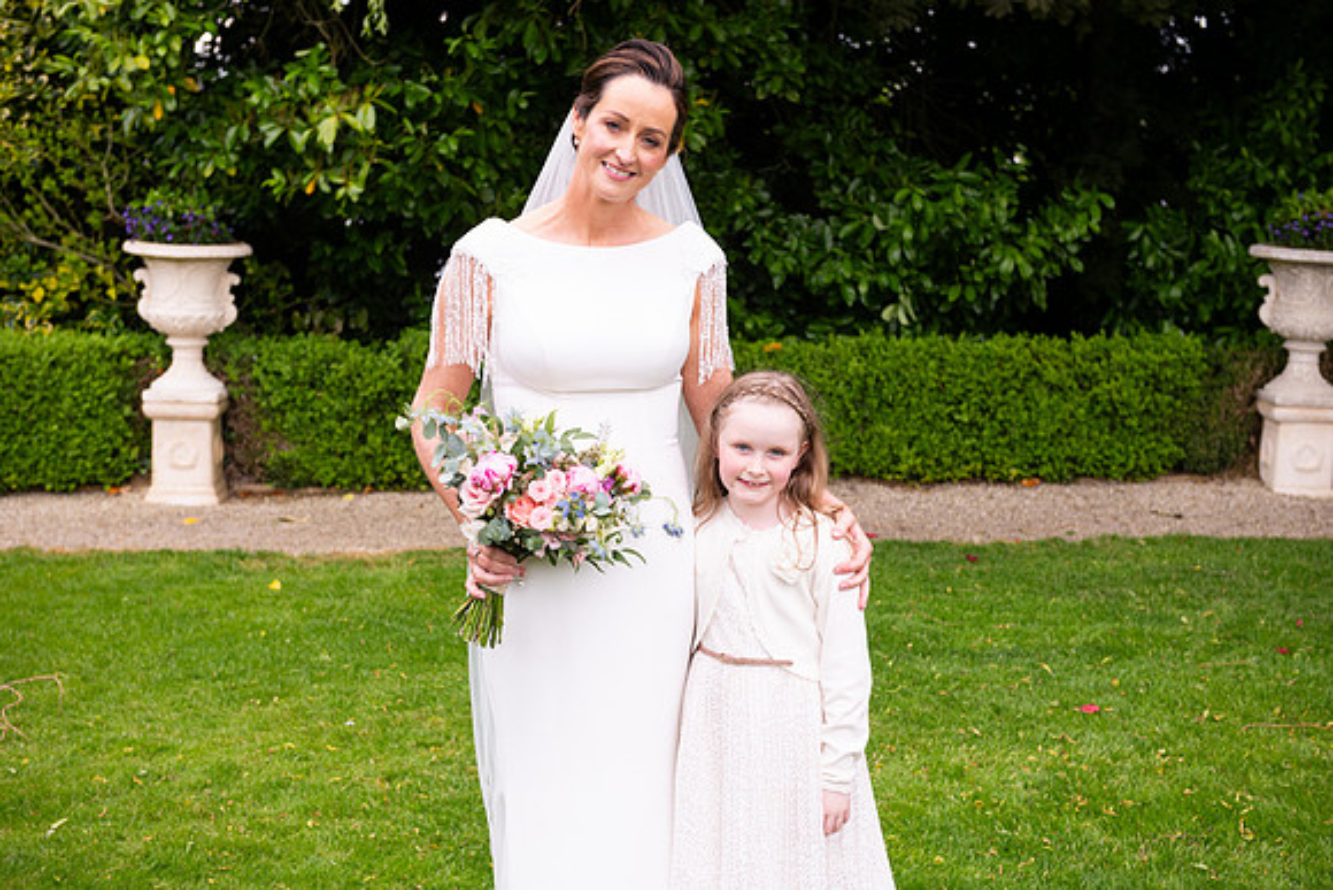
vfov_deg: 24.2
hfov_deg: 35.6
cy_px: 445
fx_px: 2074
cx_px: 666
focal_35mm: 56
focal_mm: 56
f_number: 5
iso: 200
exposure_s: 1/200
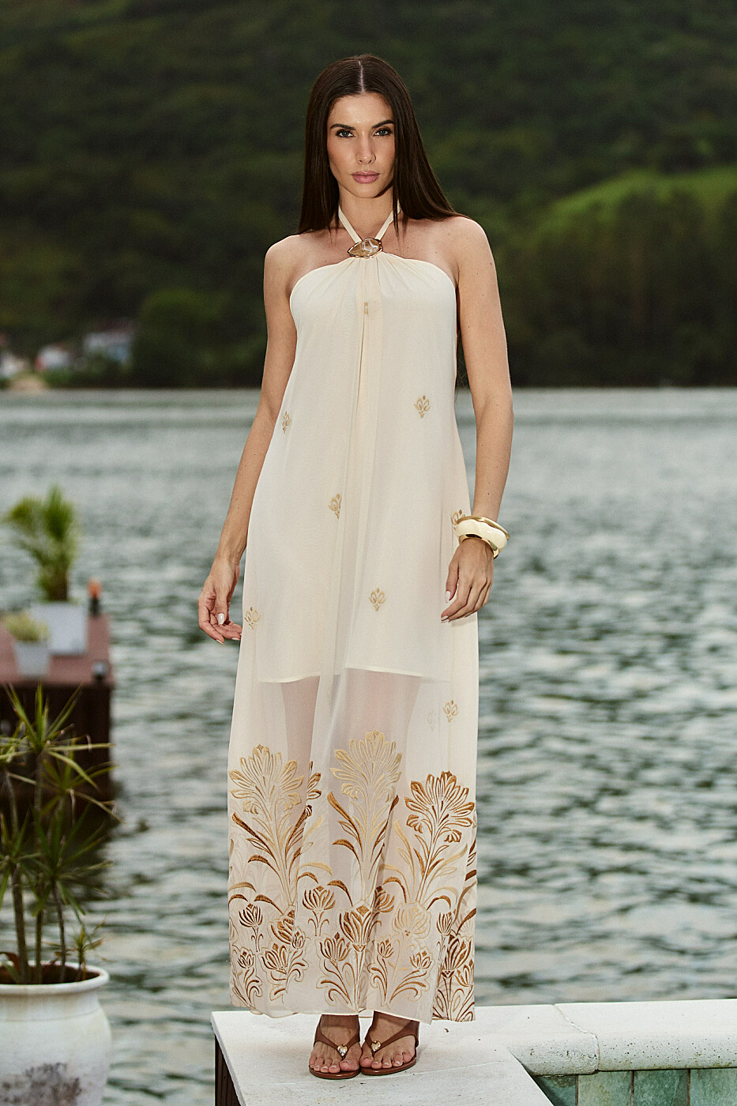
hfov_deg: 18.4
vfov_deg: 27.3
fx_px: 2273
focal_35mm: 74
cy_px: 553
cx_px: 368
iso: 640
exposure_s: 1/250
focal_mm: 74
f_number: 2.8
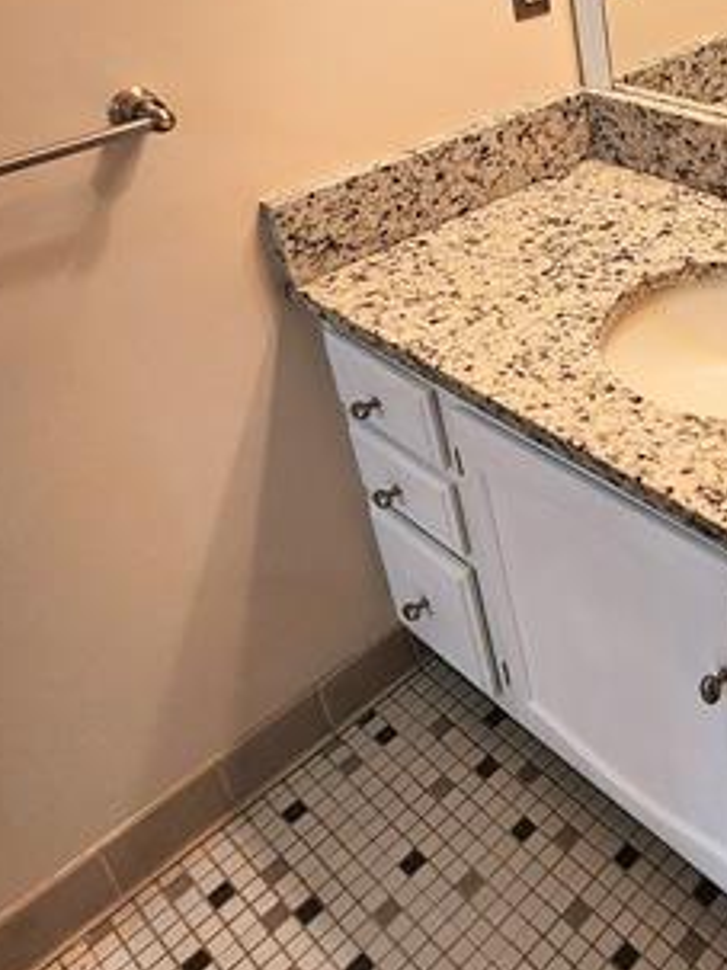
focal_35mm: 33
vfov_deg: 51.0
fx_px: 925
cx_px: 797
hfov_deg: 36.4
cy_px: 160
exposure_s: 1/60
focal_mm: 2.2
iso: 200
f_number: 2.2
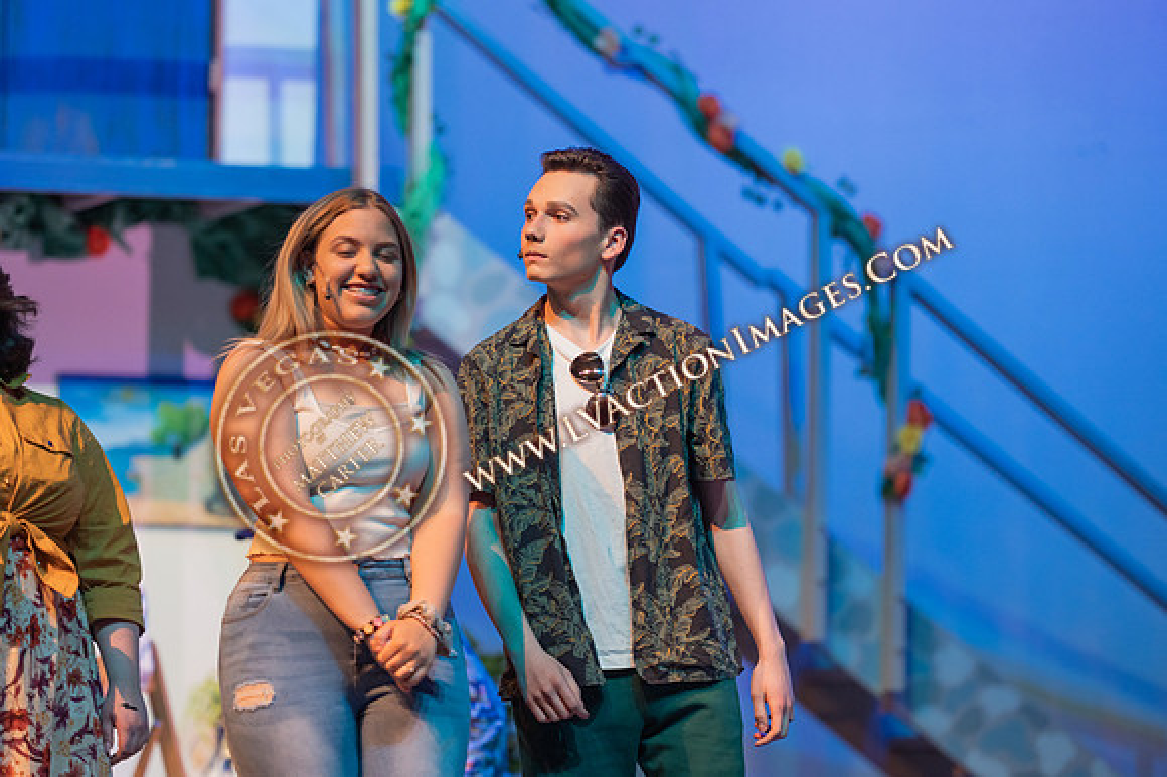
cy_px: 388
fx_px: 5831
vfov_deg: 7.6
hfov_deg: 11.4
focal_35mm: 180
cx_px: 584
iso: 1250
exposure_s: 1/250
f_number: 2.8
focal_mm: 180
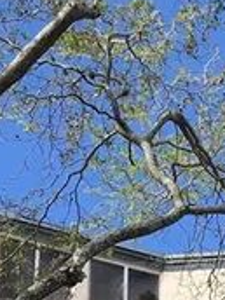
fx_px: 1205
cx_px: 52
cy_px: 653
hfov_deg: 10.6
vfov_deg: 12.1
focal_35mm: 139
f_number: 1.8
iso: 20
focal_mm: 3.99
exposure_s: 1/1088
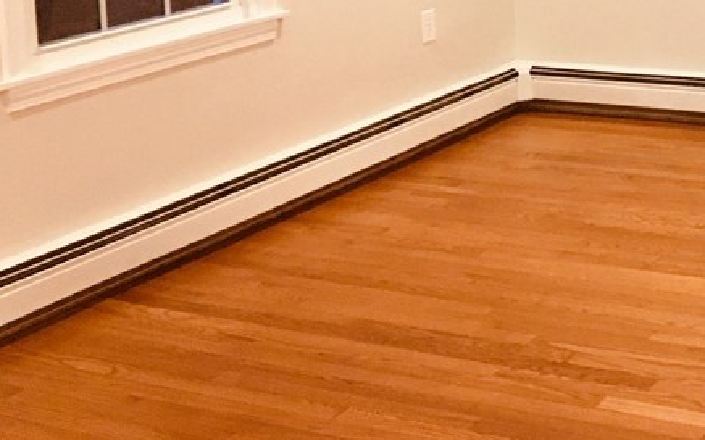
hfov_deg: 26.3
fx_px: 1383
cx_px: 784
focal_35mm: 72
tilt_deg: -4.0
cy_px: -135
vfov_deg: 17.0
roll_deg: +0.9
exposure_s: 1/30
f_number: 2.2
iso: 160
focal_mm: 4.15
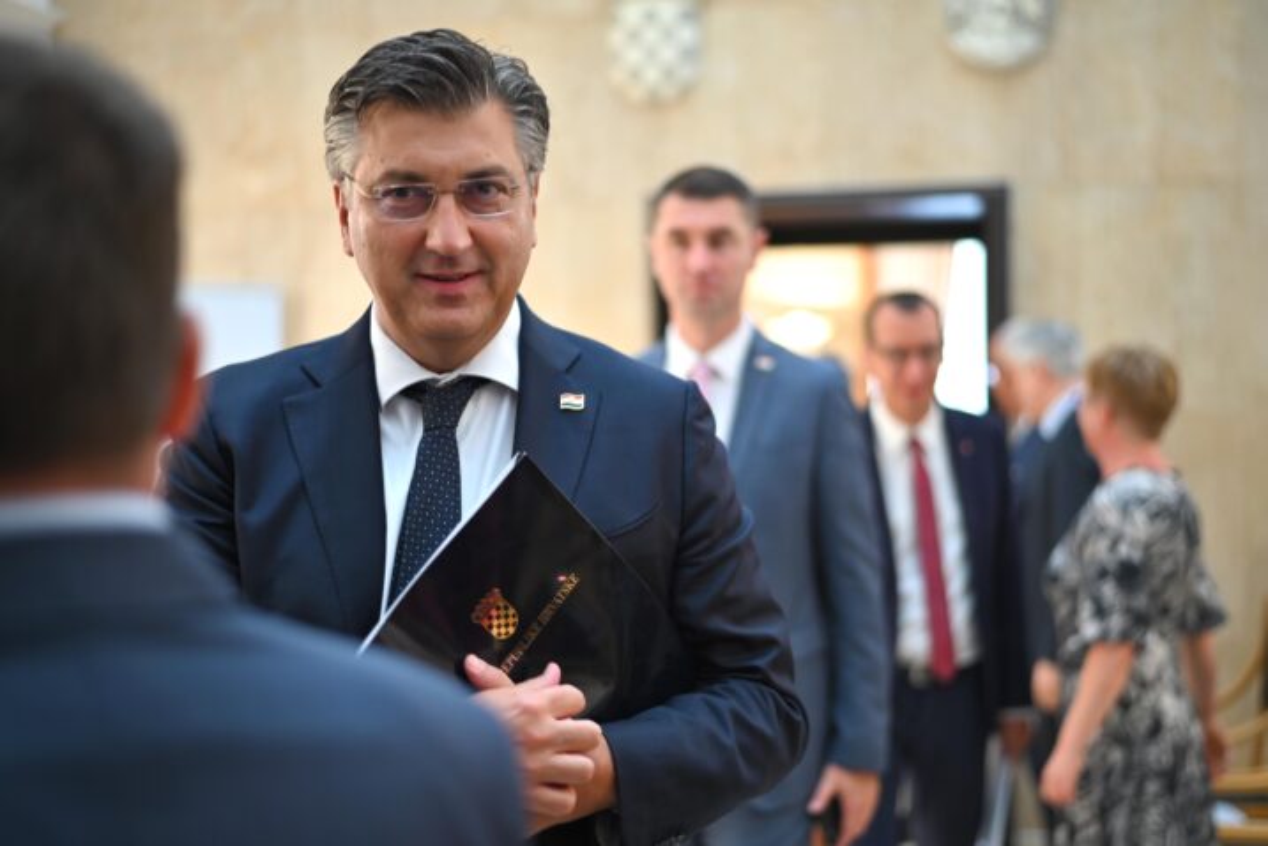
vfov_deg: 27.0
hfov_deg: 39.6
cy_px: 423
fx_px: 1761
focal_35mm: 50
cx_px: 634
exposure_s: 1/125
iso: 1000
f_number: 1.8
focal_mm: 50
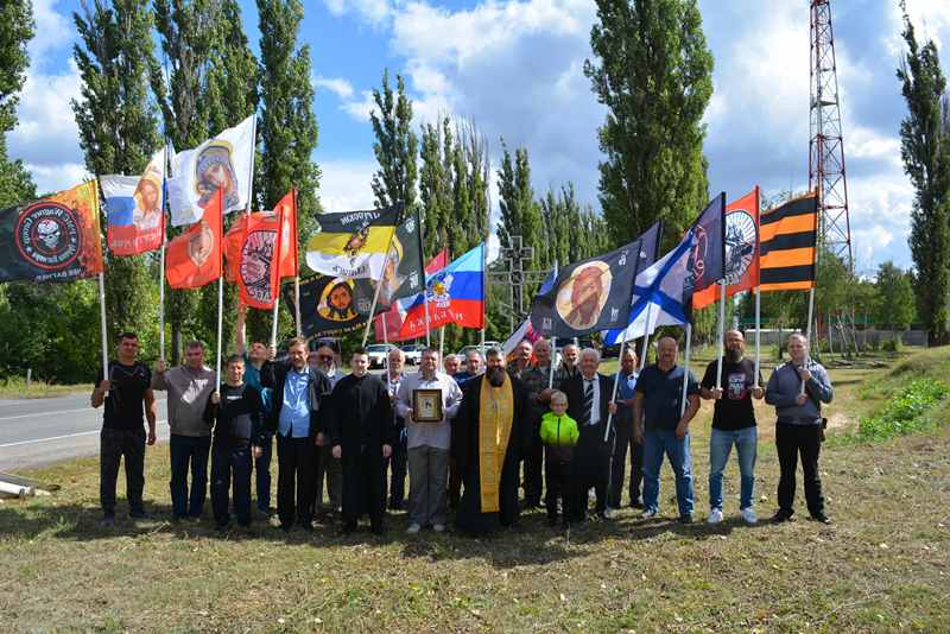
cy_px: 317
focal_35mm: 27
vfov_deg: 48.0
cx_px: 475
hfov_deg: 67.4
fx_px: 713
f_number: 8
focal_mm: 18
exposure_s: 1/250
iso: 100
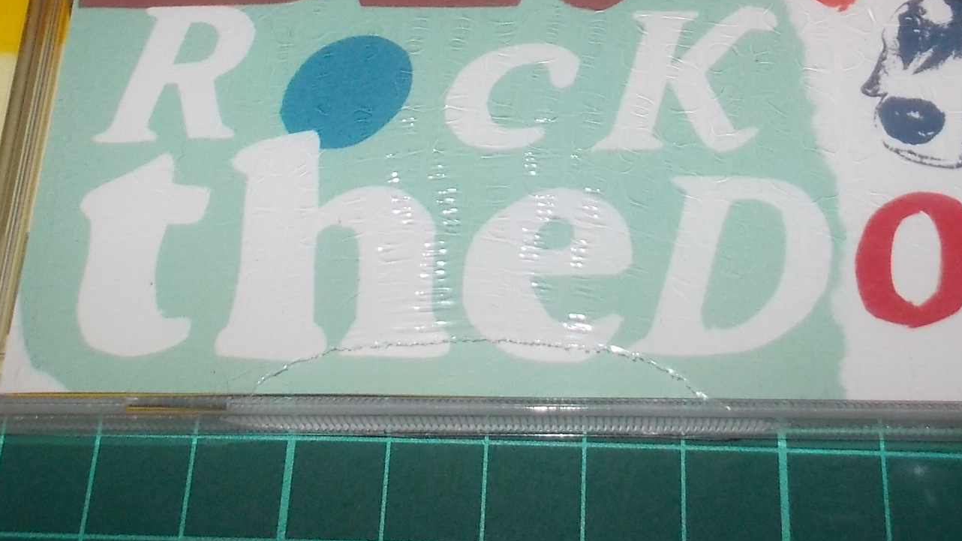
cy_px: -6
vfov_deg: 20.7
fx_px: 1428
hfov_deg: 37.2
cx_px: 534
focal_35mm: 56
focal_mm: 4.1
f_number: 3.3
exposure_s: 1/30
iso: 200
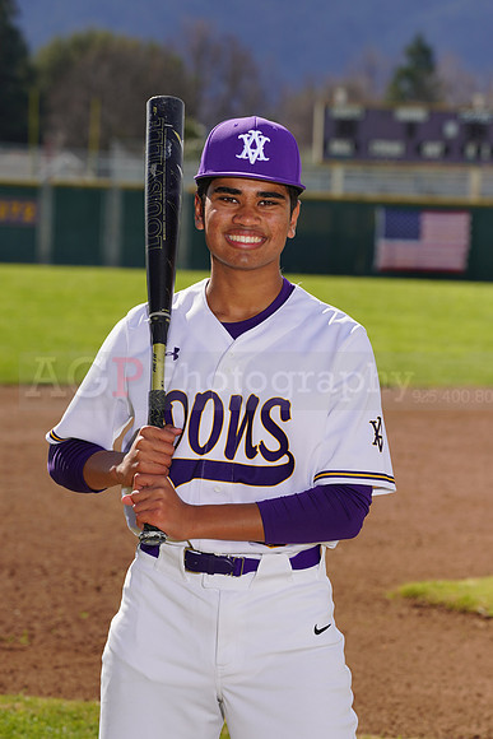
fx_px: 4352
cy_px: 370
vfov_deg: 9.7
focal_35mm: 212
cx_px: 246
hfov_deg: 6.5
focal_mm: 212
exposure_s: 1/250
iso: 100
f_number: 10
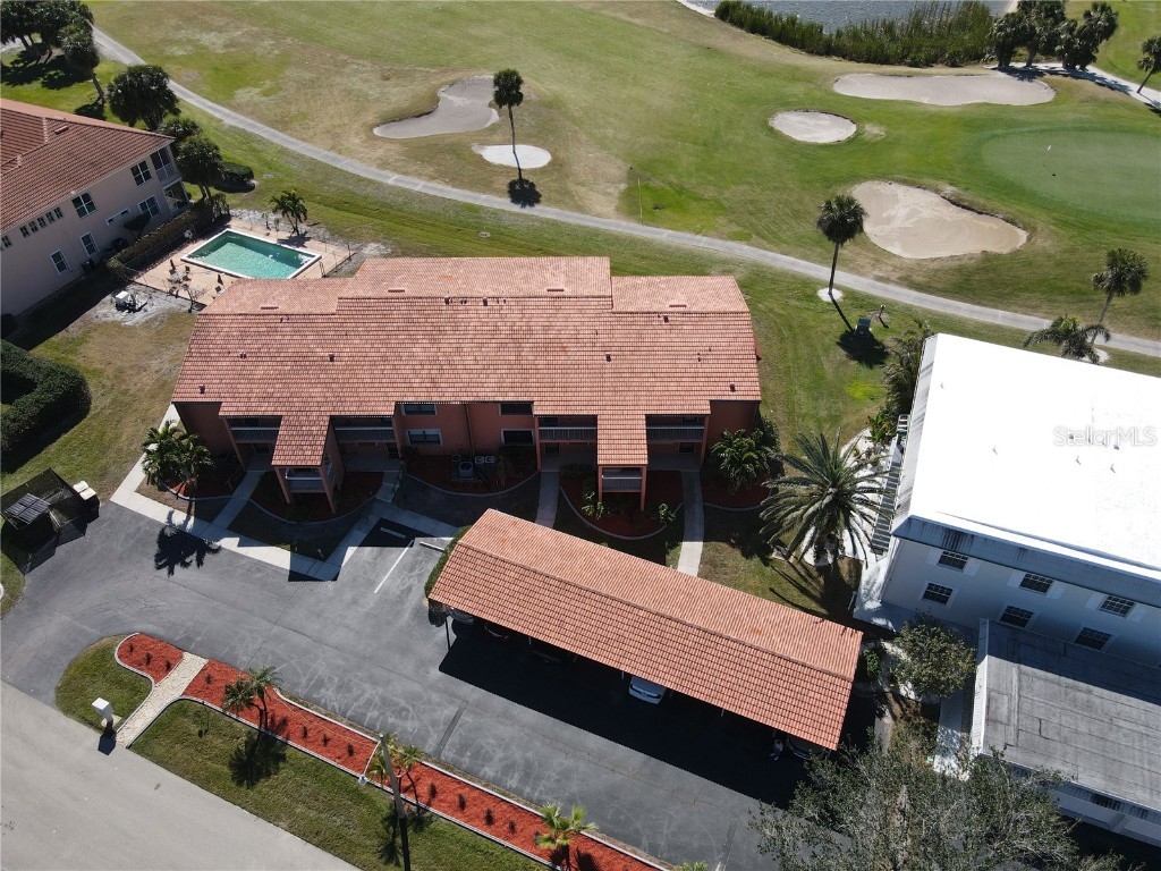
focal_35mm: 24
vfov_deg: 56.8
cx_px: 580
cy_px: 436
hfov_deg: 71.6
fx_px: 805
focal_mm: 4.5
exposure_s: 1/640
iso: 100
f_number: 2.8
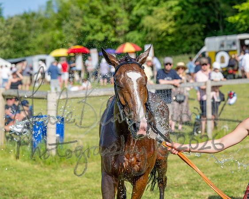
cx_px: 124
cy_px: 99
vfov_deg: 17.3
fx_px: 656
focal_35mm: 89
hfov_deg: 21.5
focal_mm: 79
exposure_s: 1/1600
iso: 200
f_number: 4
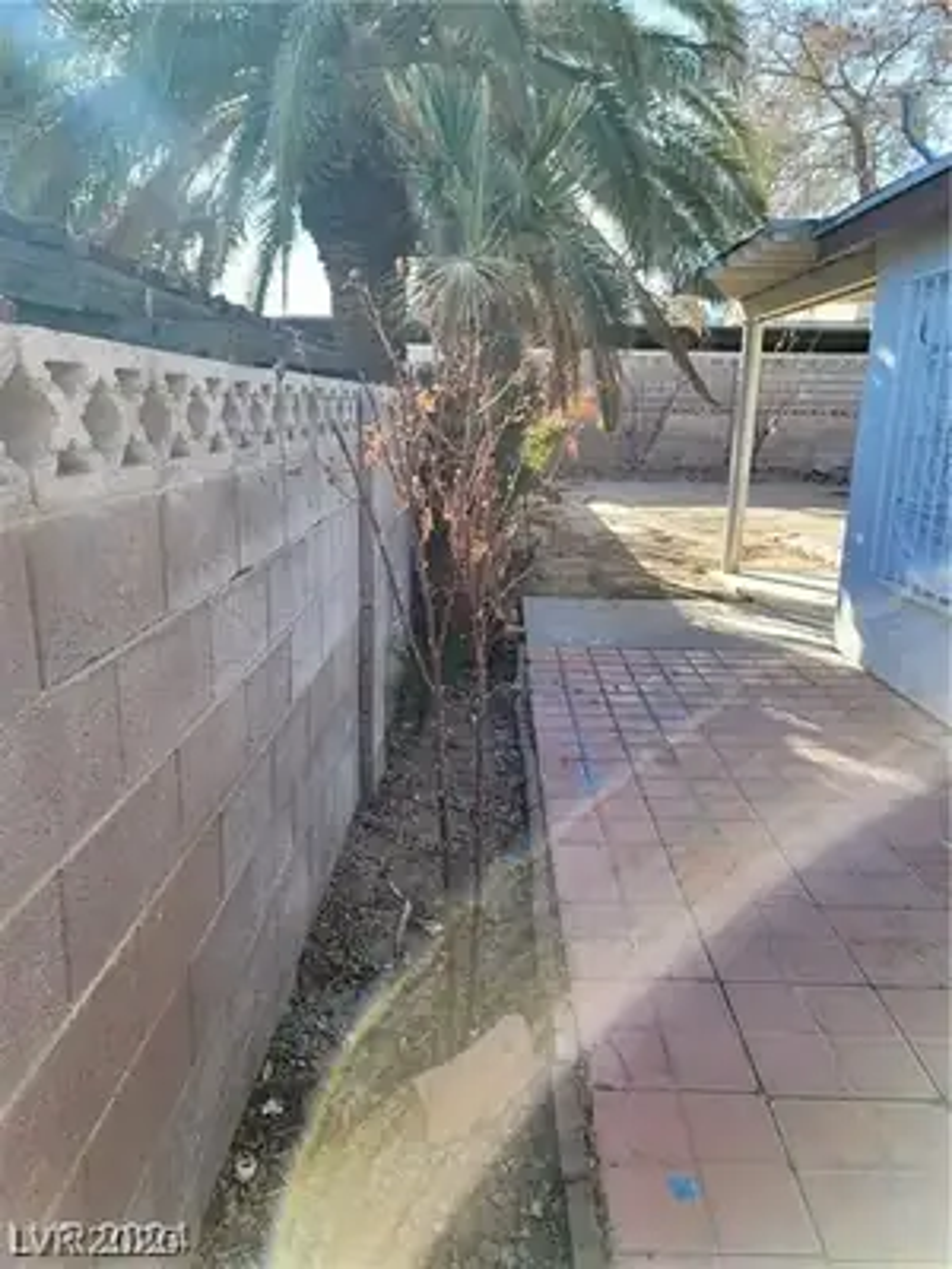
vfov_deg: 69.4
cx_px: 476
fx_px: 917
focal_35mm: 25
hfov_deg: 54.9
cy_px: 634
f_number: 1.8
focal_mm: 7
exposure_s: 1/199
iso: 20
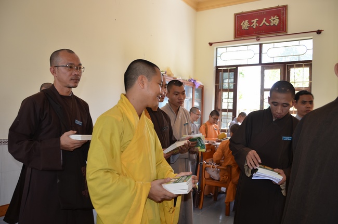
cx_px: 169
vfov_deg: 47.8
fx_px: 253
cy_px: 112
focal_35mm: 27
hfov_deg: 67.5
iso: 250
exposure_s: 1/60
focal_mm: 18
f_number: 3.5
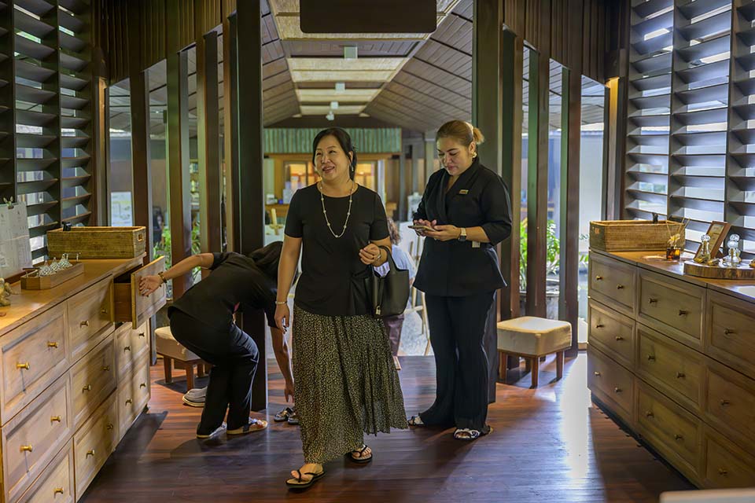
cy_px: 252
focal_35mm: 41
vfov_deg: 32.6
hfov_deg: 47.4
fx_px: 860
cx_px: 378
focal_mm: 41
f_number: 2.8
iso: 7200
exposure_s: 1/200
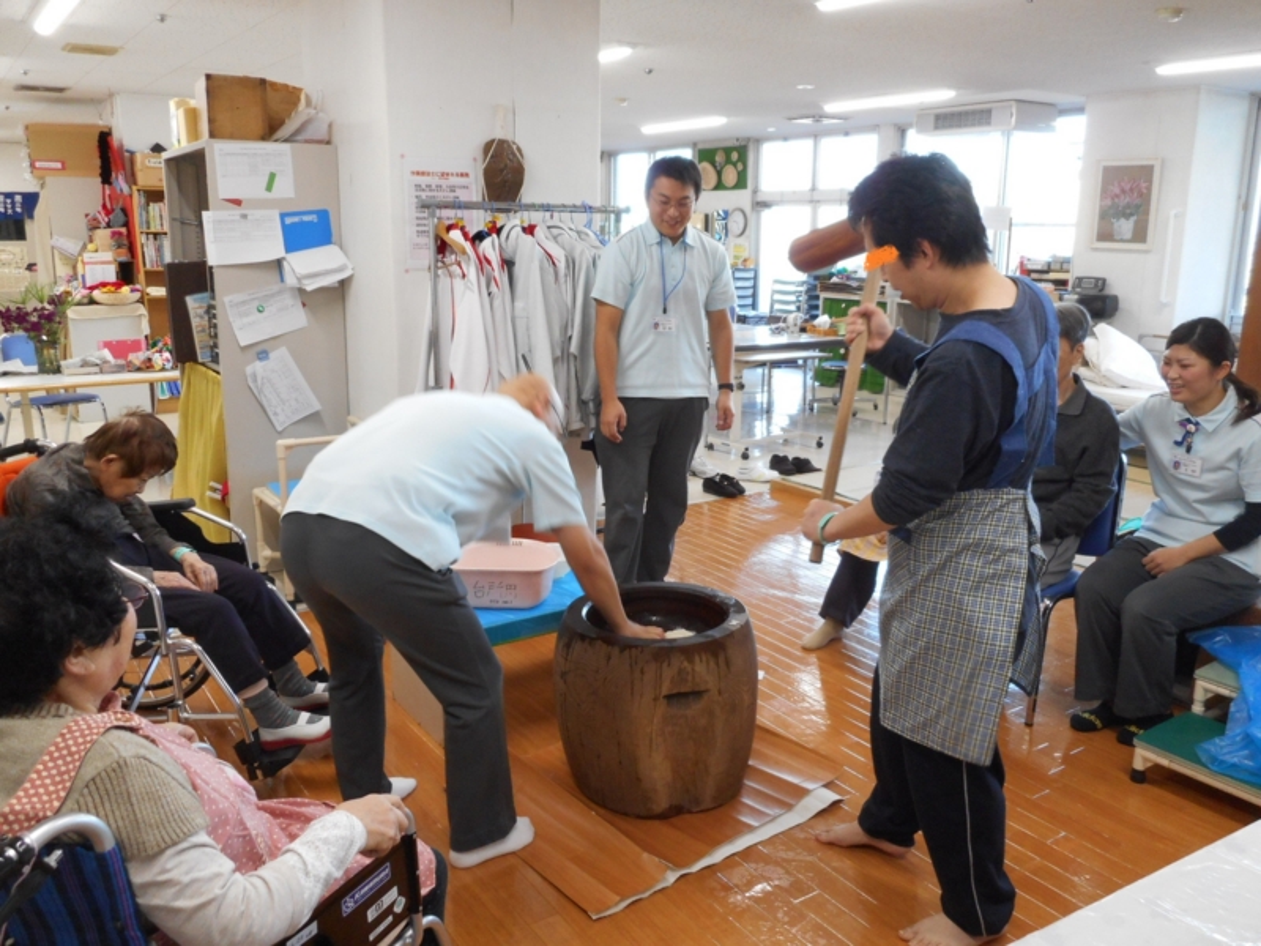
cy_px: 473
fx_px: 1056
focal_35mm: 29
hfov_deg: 61.7
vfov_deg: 48.2
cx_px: 630
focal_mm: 5.2
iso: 250
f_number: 4
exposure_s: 1/30
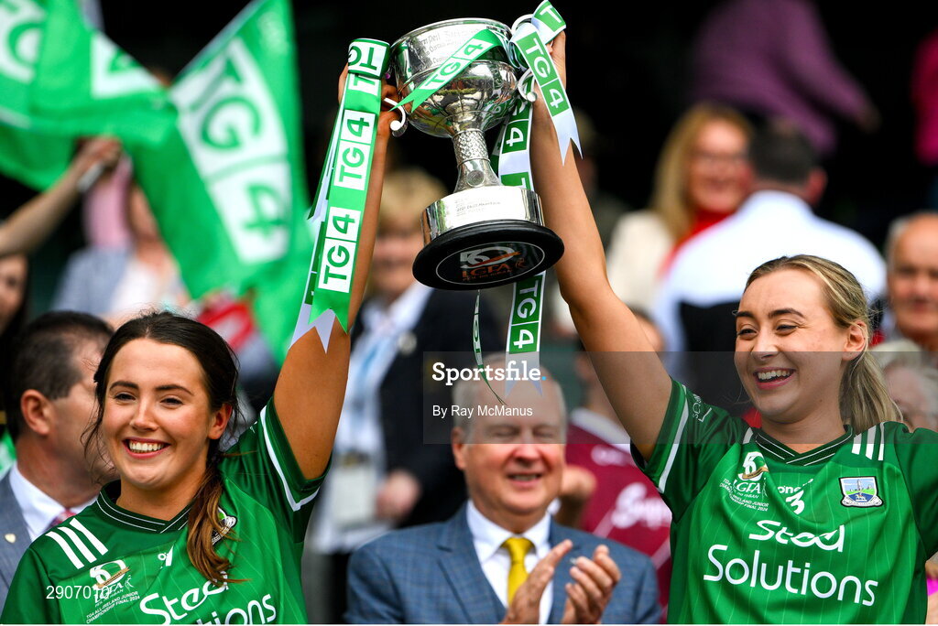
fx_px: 10428
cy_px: 313
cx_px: 469
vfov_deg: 3.4
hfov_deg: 5.2
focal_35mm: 400
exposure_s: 1/2500
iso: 1600
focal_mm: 400
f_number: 5.6
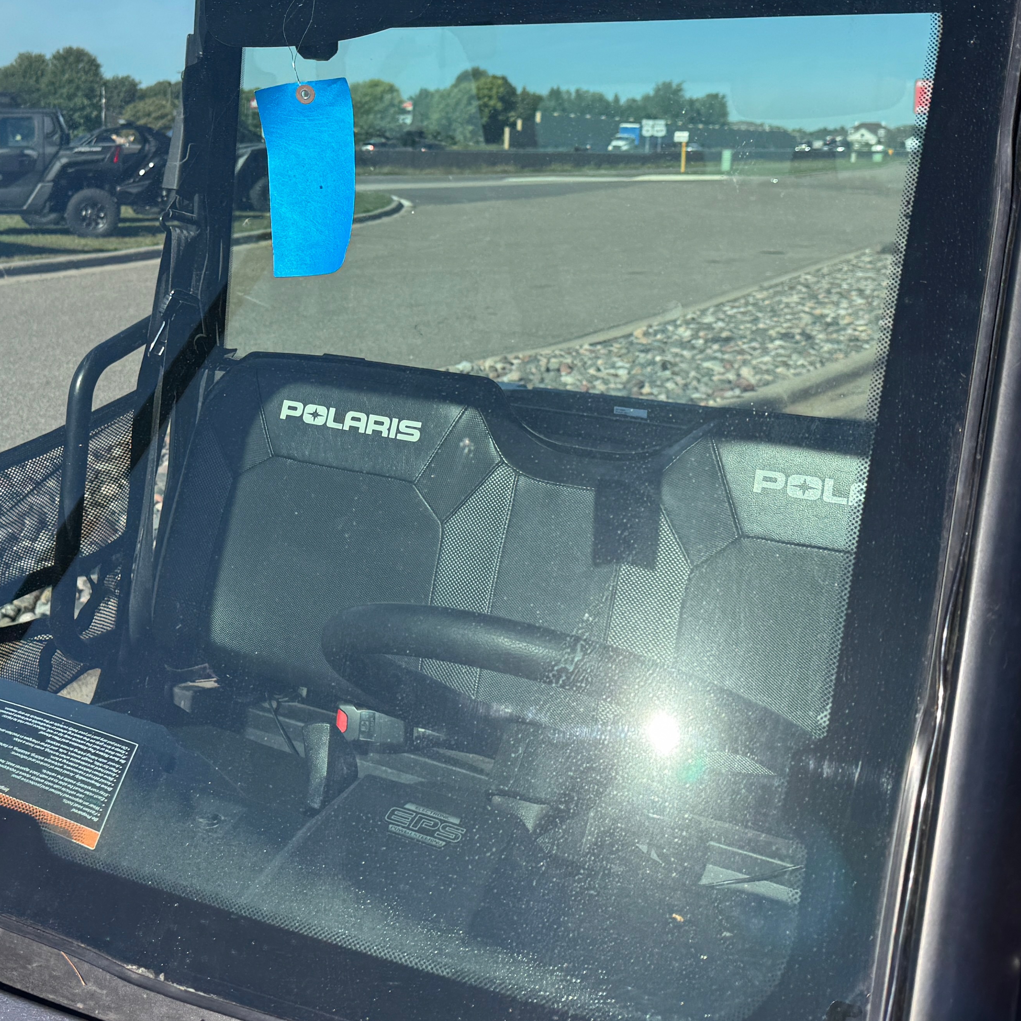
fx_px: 1535
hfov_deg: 36.3
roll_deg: -1.2
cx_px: 310
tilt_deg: -6.4
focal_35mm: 46
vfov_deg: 36.2
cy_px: 299
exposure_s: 1/3413
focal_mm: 6.76
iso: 80
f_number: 1.78
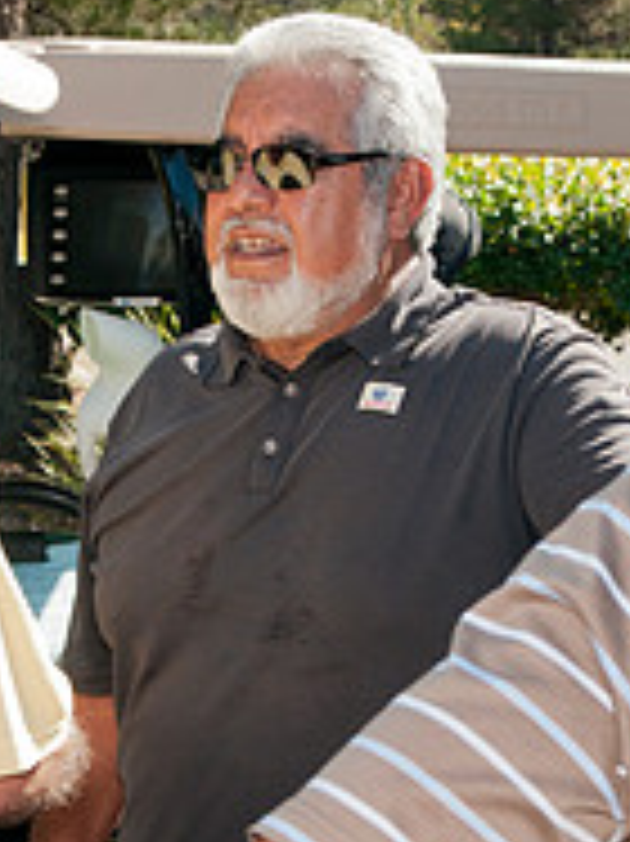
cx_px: 279
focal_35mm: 134
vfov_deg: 14.7
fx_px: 3255
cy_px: 435
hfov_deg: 11.1
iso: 200
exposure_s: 1/125
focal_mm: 30
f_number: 5.6
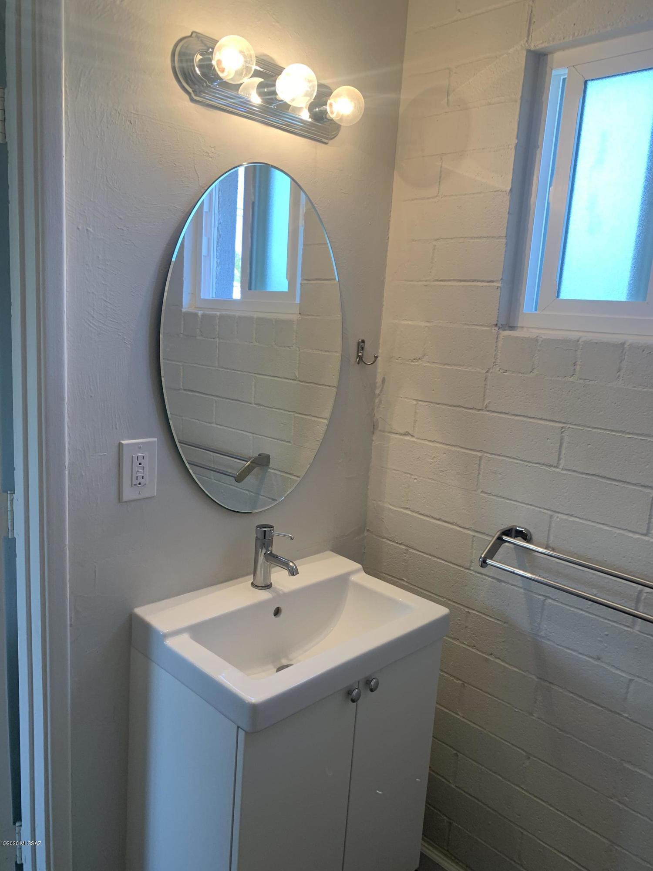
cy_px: 436
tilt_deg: -10.9
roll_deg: -4.0
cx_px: 326
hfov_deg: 53.1
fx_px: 654
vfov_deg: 67.3
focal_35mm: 26
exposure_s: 1/120
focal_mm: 4.25
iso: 64
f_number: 1.8
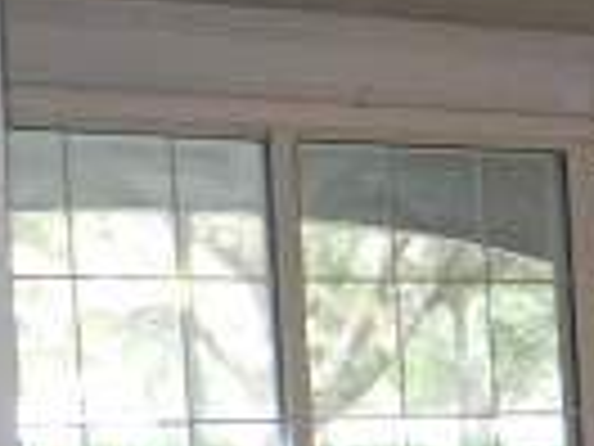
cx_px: 1274
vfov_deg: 10.0
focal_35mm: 145
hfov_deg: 11.8
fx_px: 2488
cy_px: 631
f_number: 3.3
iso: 200
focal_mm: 4.3
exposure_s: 1/30
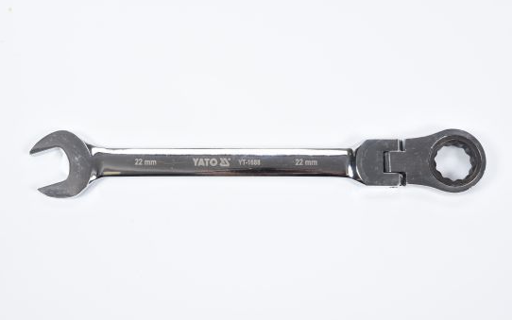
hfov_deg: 30.2
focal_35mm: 68
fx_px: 949
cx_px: 256
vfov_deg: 19.2
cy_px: 156
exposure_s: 1/125
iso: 250
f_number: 14
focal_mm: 44
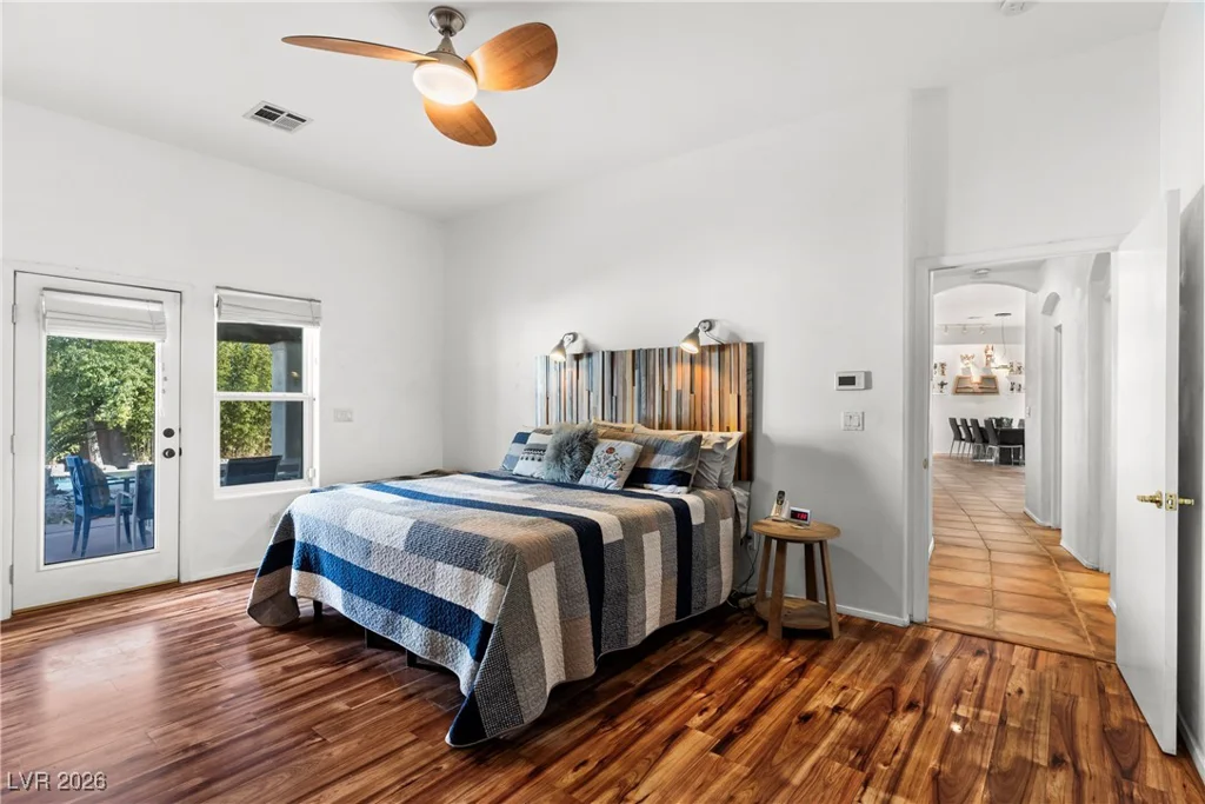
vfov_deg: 70.5
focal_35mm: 17
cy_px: 402
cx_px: 602
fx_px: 569
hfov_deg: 93.3
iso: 400
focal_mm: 17
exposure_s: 1/5
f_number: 8
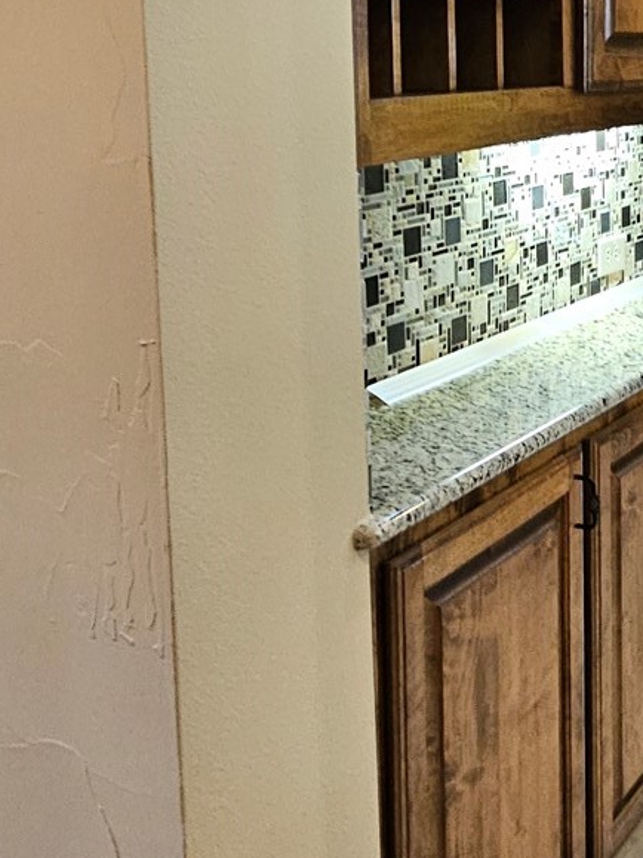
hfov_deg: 28.3
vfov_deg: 39.6
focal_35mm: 46
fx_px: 1140
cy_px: 169
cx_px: 727
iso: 320
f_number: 2.2
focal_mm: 2.2
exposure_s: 1/30
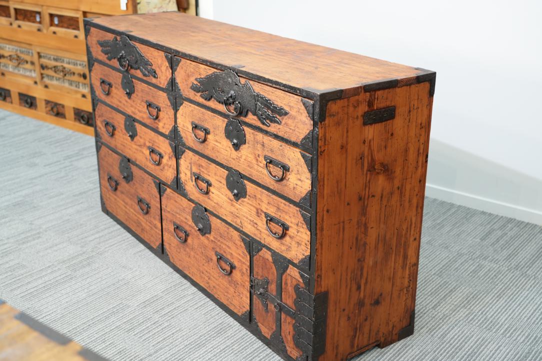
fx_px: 647
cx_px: 271
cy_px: 180
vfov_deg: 31.2
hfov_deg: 45.4
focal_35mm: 43
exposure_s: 1/50
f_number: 4
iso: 1250
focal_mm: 43
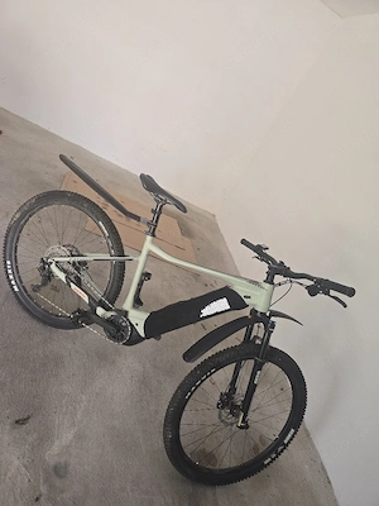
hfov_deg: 58.9
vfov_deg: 73.9
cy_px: 253
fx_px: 336
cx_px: 190
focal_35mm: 23
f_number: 1.7
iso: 50
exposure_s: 1/50.3
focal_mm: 6.3
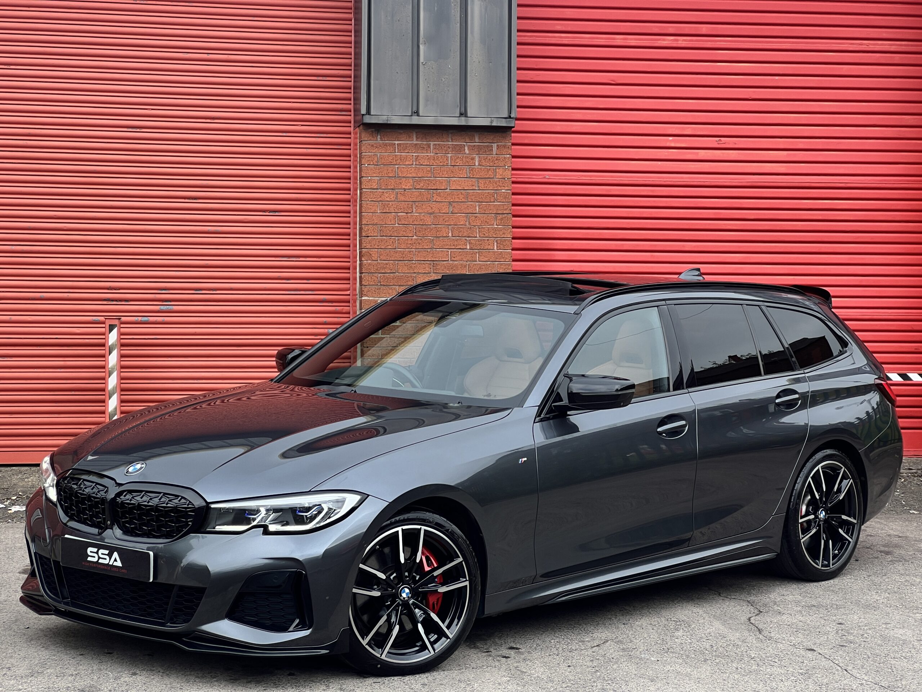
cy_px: 346
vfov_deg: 19.1
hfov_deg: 25.3
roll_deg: -0.2
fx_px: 2051
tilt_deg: +1.4
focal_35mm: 77
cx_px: 461
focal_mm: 9
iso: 32
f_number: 2.8
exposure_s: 1/161
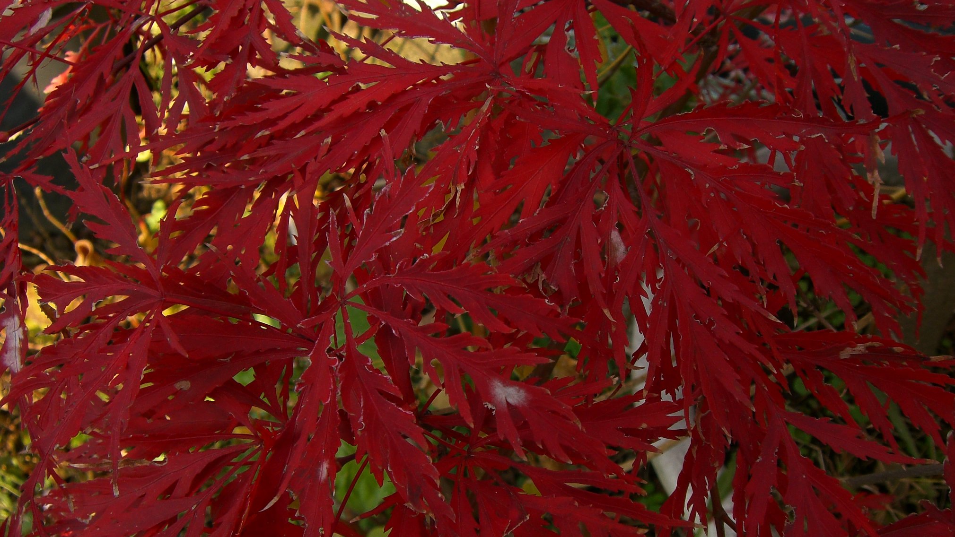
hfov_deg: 48.4
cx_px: 476
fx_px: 1064
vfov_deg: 28.2
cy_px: 348
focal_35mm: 42
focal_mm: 6.2
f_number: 4.3
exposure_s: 1/125
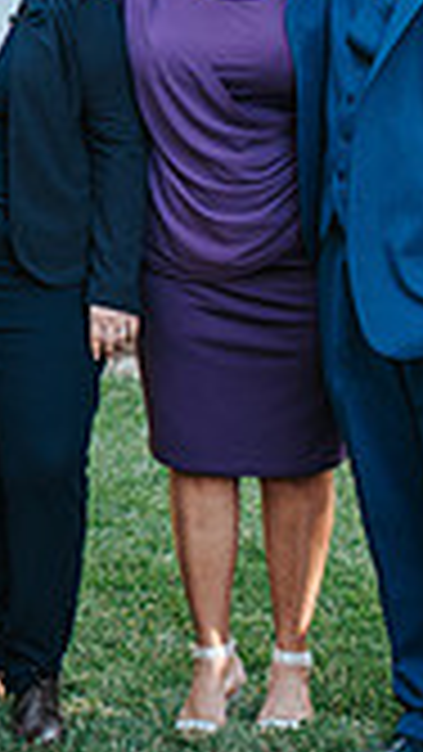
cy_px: 111
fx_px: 2631
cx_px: -624
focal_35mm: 132
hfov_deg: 8.4
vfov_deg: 16.1
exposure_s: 1/640
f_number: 3.2
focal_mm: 35
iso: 800
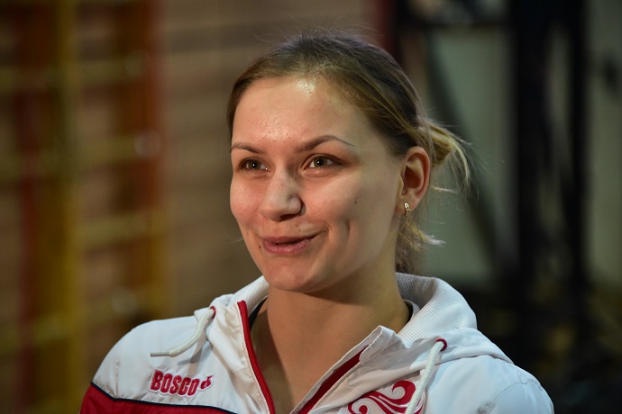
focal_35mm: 250
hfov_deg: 8.2
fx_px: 4319
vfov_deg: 5.5
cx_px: 311
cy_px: 207
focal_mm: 250
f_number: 5.6
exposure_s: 1/125
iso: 3200
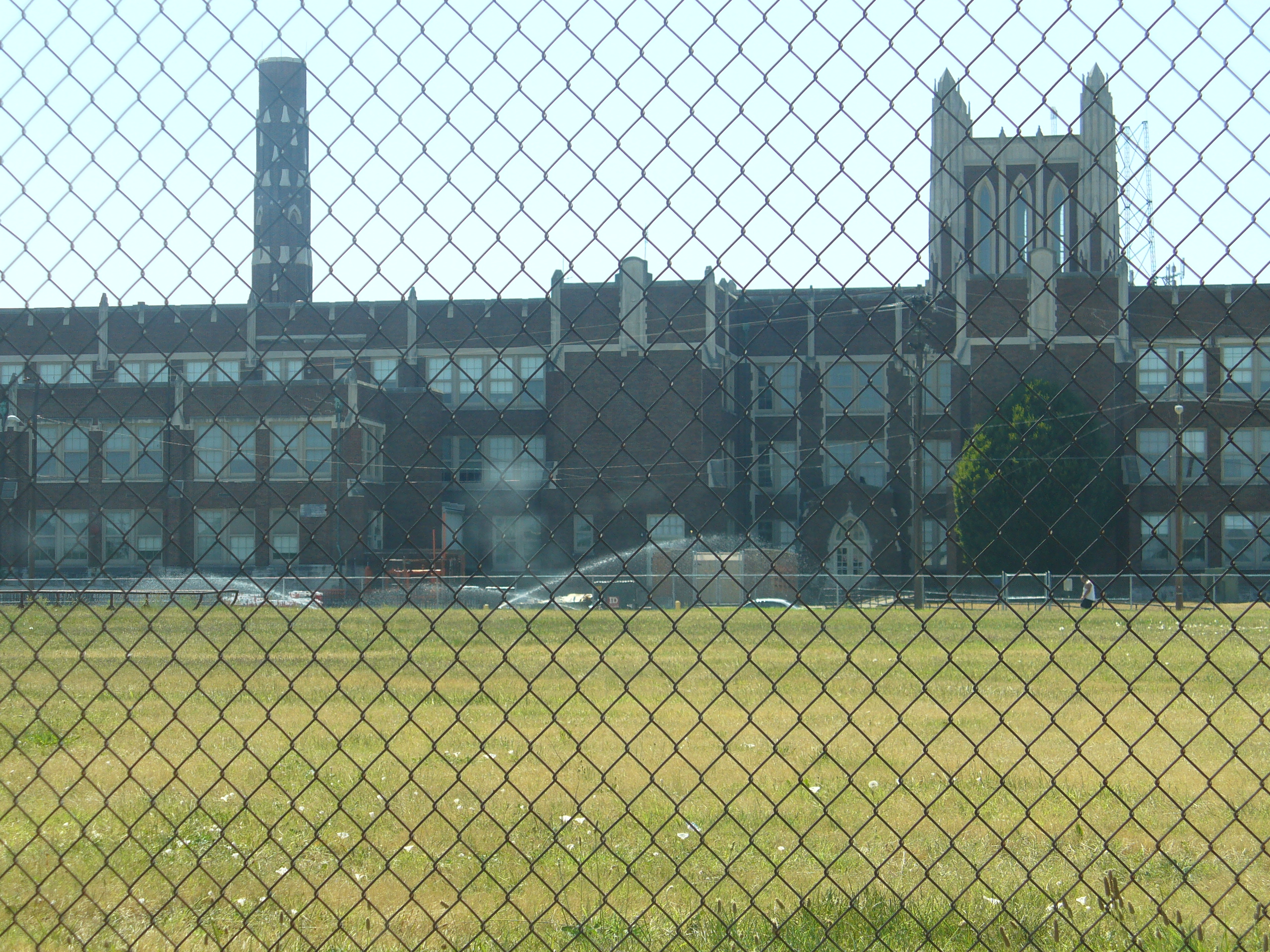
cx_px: 635
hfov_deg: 22.3
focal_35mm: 88
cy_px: 476
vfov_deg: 16.8
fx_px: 3229
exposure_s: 1/500
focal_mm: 14.5
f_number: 3.4
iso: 80
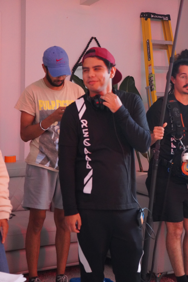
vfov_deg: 26.0
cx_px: 94
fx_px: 611
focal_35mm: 78
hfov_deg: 17.5
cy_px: 141
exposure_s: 1/40
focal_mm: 52
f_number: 5
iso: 6400
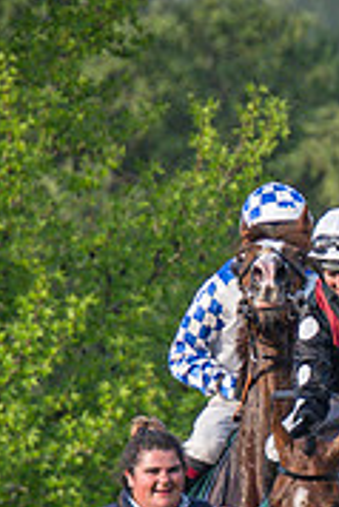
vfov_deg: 1.2
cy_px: 232
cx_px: 387
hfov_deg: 0.8
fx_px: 23724
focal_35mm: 1683
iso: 400
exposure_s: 1/1600
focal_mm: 190
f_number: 4
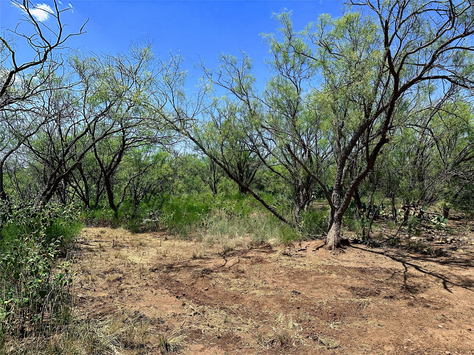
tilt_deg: +2.3
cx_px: 237
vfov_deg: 56.8
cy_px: 178
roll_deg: +0.5
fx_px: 329
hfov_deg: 71.6
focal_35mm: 24
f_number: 1.78
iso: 80
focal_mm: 6.86
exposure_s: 1/3717
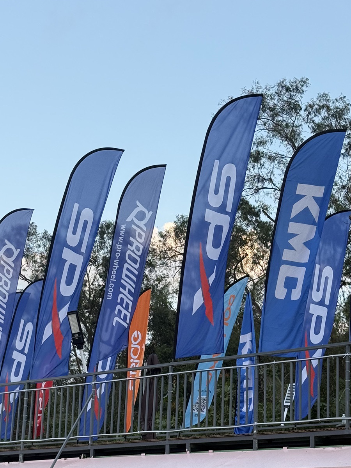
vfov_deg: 24.1
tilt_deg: +11.0
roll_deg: -3.3
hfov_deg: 18.4
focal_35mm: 80
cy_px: 366
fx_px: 1082
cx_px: 161
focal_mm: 6.76
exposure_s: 1/418
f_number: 1.78
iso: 64
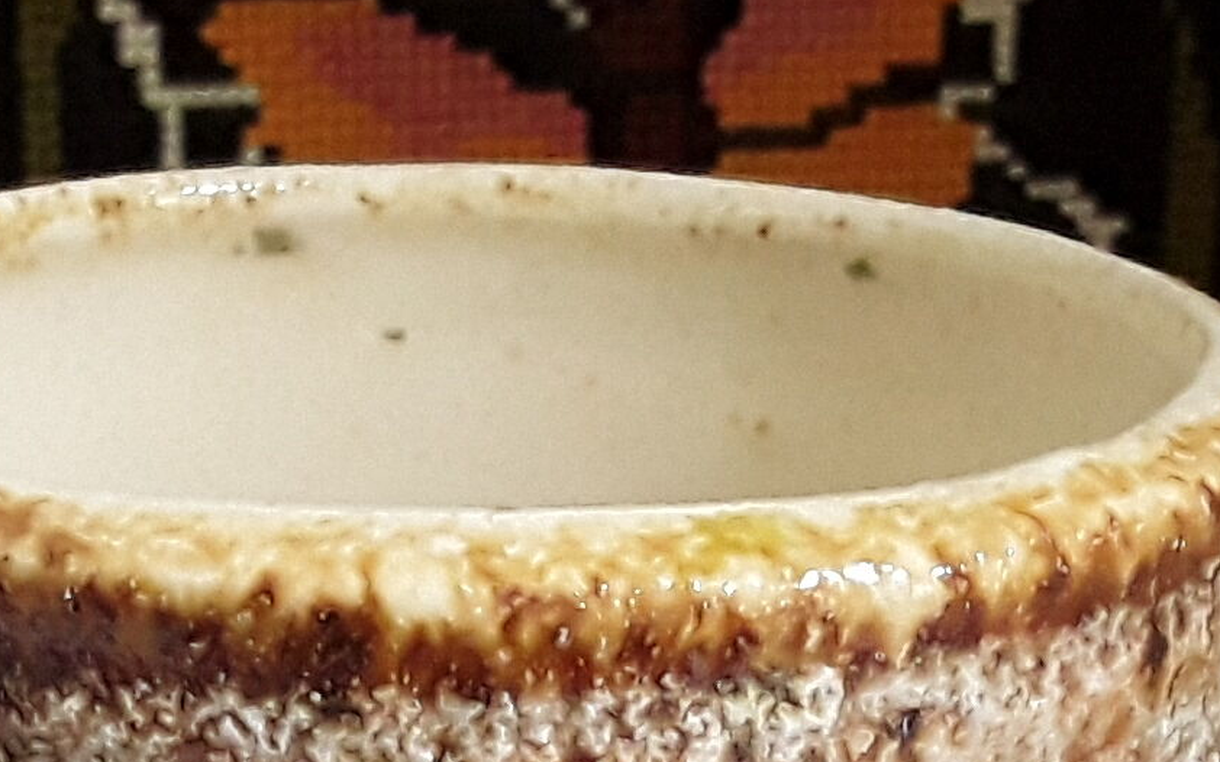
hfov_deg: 18.8
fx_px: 3690
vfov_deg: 10.9
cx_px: 562
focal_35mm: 111
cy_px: 1431
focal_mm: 2.91
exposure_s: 1/158
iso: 400
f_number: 1.9
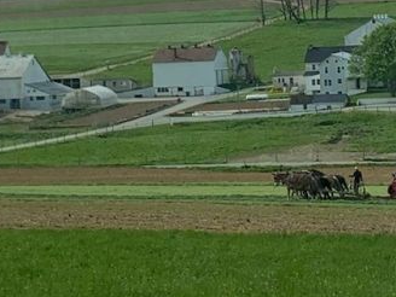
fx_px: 1453
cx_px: 243
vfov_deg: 11.5
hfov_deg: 15.5
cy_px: -12
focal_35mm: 127
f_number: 1.8
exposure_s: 1/3185
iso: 25
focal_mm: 4.25
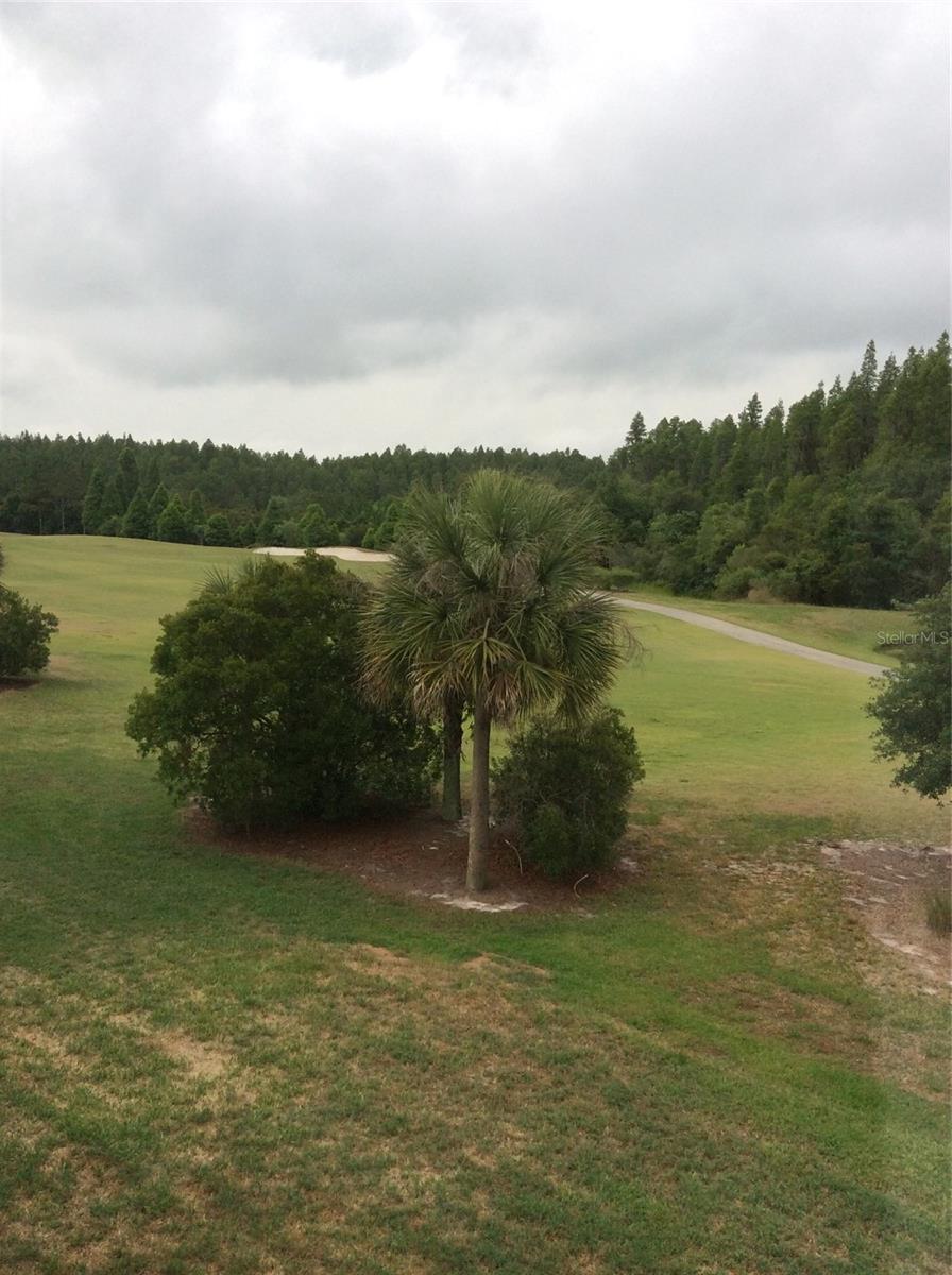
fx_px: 1214
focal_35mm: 33
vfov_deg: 55.4
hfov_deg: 42.8
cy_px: 638
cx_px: 476
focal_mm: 3.3
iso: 50
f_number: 2.4
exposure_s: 1/120
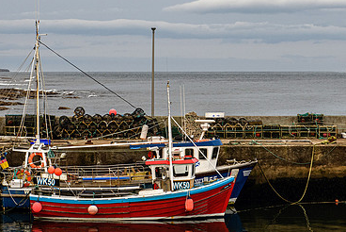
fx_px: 1279
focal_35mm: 133
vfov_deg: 10.3
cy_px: 96
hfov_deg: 15.4
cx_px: 183
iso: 800
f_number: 13
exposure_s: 1/320
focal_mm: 70
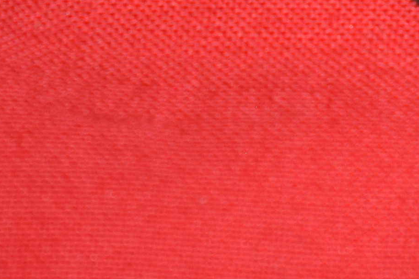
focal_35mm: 407
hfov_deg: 5.0
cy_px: -326
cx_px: 824
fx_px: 4743
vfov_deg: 3.3
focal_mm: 55
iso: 640
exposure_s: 1/60
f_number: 5.6
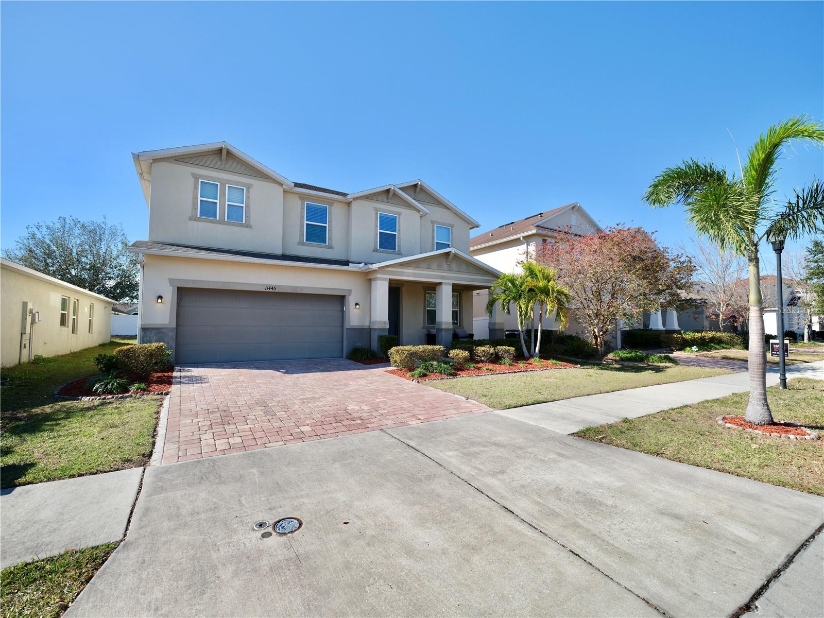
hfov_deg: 94.5
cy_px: 309
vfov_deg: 78.1
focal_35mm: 16
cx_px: 412
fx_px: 381
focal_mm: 20
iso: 320
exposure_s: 1/1600
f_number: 4
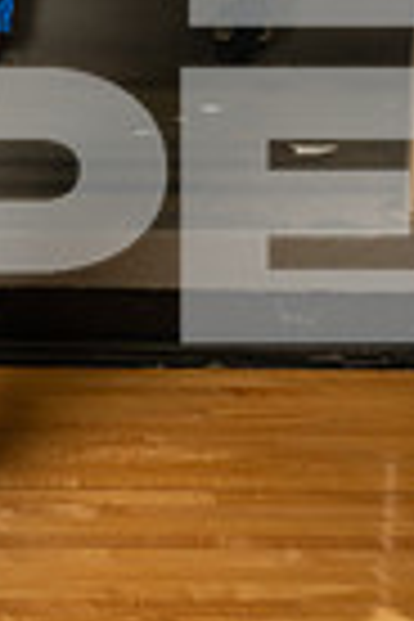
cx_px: -176
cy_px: -108
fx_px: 1966
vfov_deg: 17.2
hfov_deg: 11.6
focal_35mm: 114
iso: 320
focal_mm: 35
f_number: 5
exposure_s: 1/250
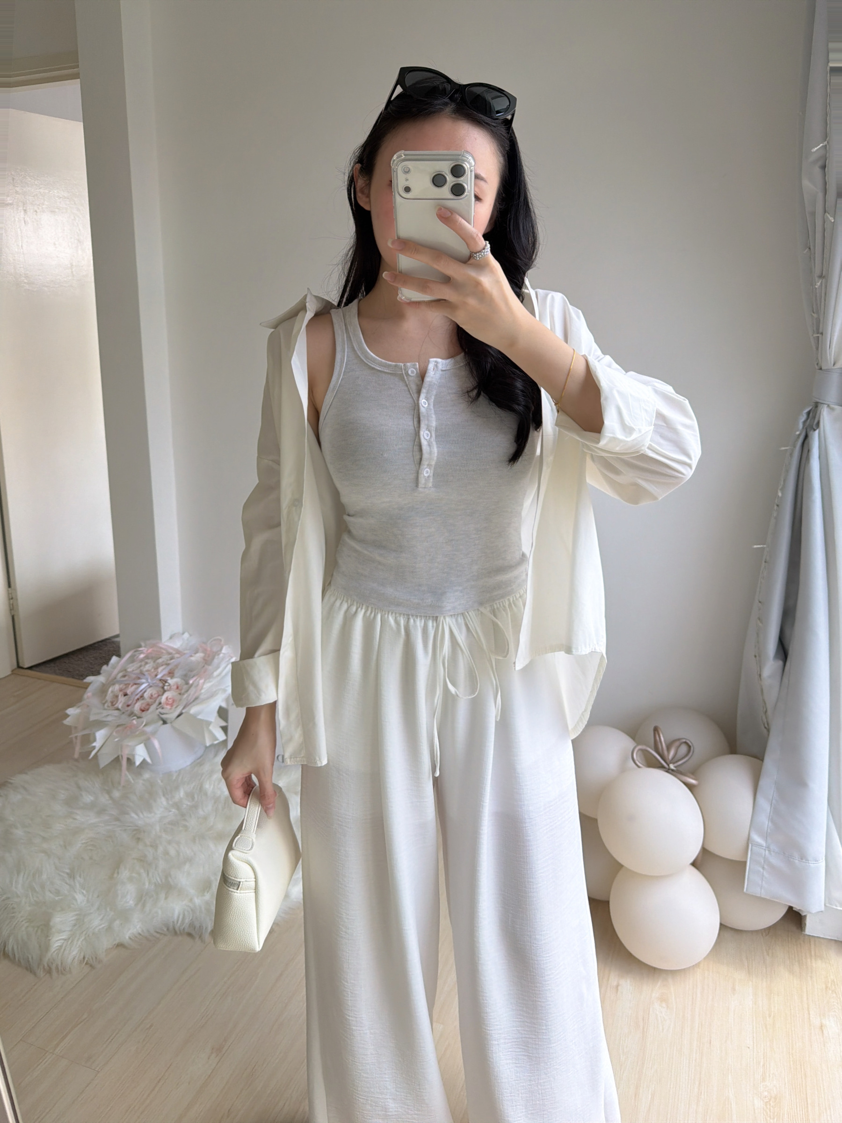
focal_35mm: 24
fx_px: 778
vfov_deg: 71.6
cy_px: 562
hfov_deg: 56.8
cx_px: 421
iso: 125
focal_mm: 6.76
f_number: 1.78
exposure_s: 1/121
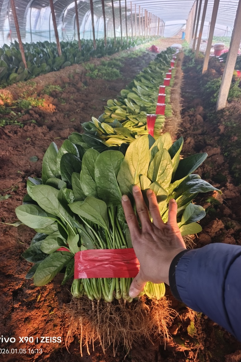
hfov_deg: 53.1
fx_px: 241
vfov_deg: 73.7
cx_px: 123
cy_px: 181
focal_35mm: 24
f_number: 1.75
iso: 536
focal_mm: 5.5
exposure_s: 1/50
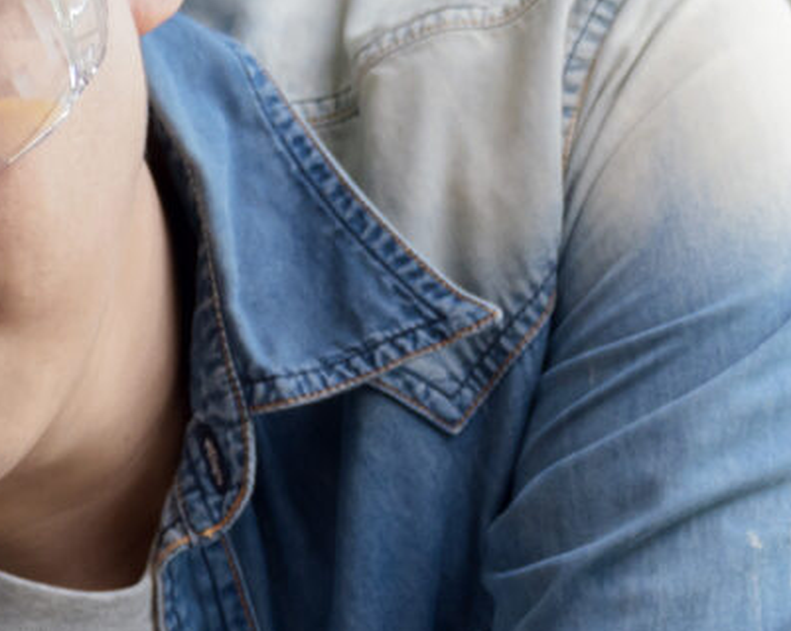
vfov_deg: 8.3
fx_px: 4210
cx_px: -1085
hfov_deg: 9.6
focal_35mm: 180
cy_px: 1096
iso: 320
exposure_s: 1/200
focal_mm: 30
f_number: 3.5
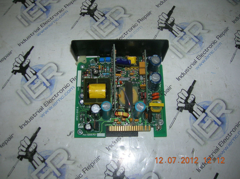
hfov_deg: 54.0
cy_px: 90
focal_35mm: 34
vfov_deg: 41.7
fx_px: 236
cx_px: 120
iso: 50
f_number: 2.9
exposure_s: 1/60.1
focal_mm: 5.7
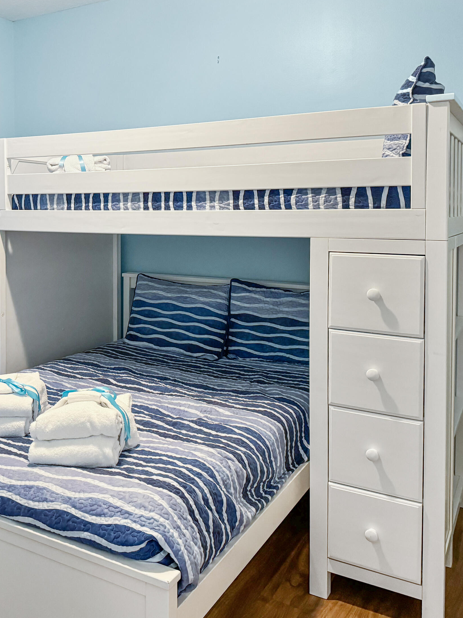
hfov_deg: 42.2
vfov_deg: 55.4
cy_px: 310
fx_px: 589
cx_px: 145
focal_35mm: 33
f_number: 1.8
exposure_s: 1/60
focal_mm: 6.76
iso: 640
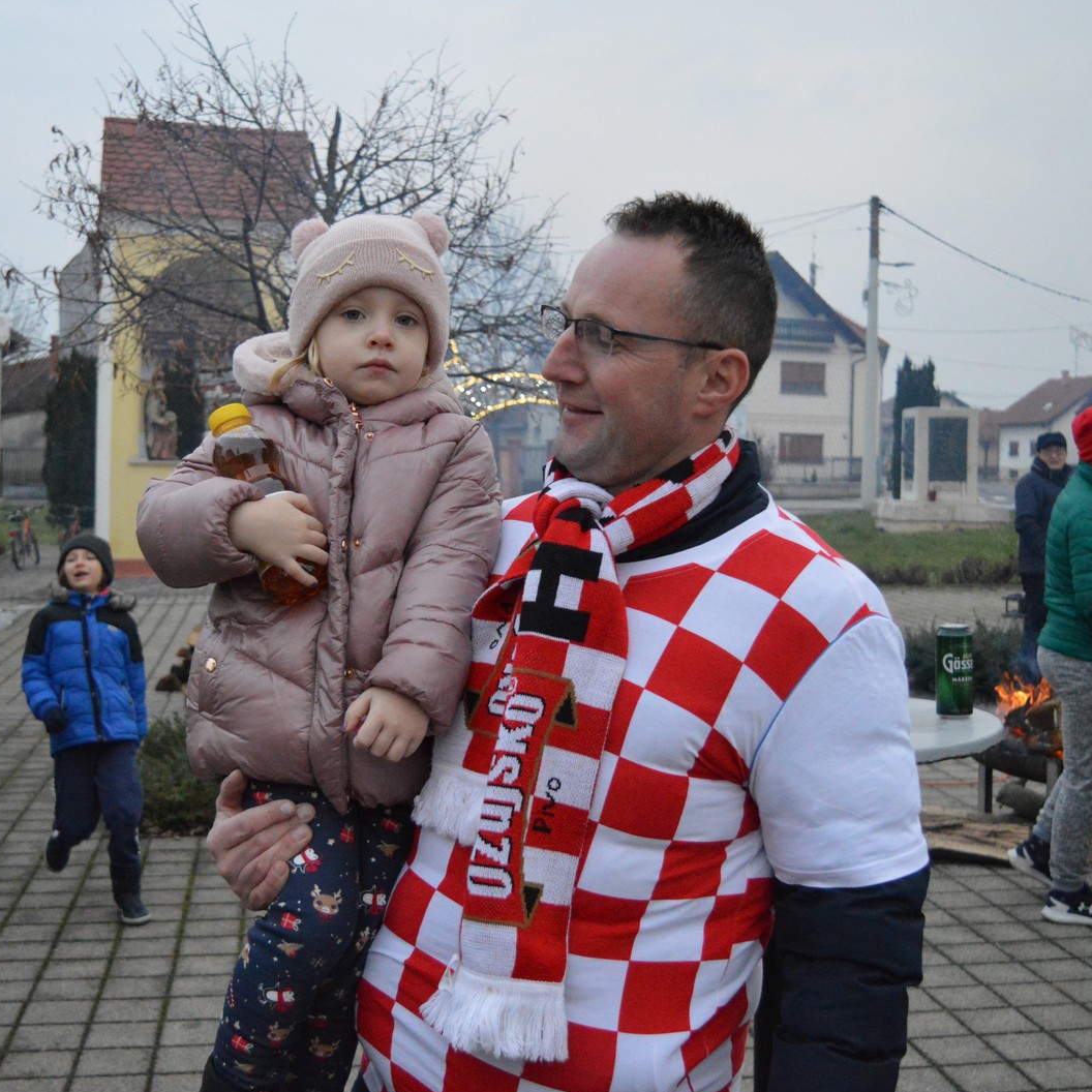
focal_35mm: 47
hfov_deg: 36.0
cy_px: 541
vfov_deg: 36.1
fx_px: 1677
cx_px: 484
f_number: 4
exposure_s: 1/1250
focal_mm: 24
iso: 3200
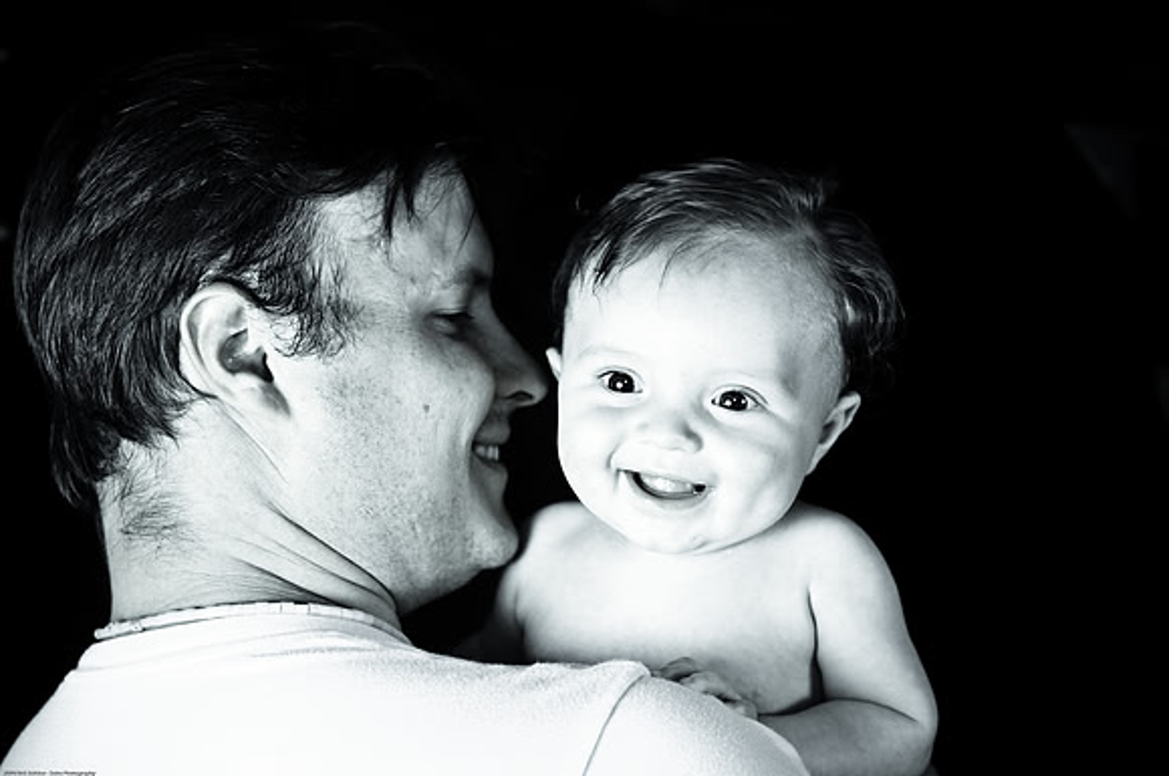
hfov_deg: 36.9
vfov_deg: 25.0
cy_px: 388
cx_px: 584
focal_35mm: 54
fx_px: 1751
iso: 200
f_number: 2.8
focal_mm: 36
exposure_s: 1/80
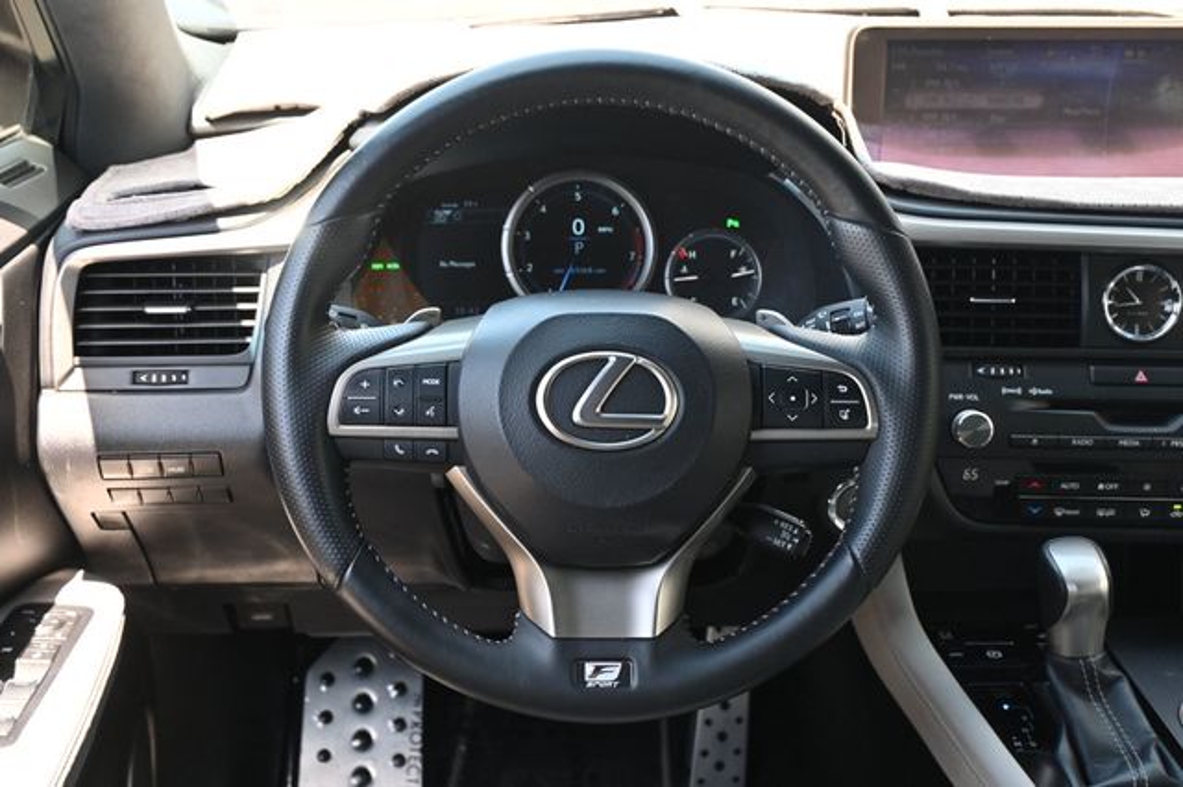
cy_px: 394
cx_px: 592
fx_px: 1379
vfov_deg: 31.9
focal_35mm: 42
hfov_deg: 46.4
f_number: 4.5
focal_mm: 28
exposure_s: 1/125
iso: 560
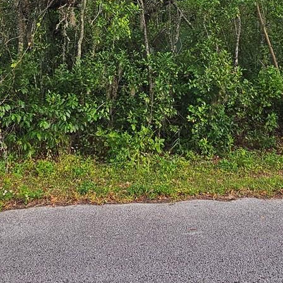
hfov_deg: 40.9
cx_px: 136
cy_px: -12
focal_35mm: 41
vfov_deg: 36.1
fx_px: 379
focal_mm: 2.2
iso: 64
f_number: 2.2
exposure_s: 1/267
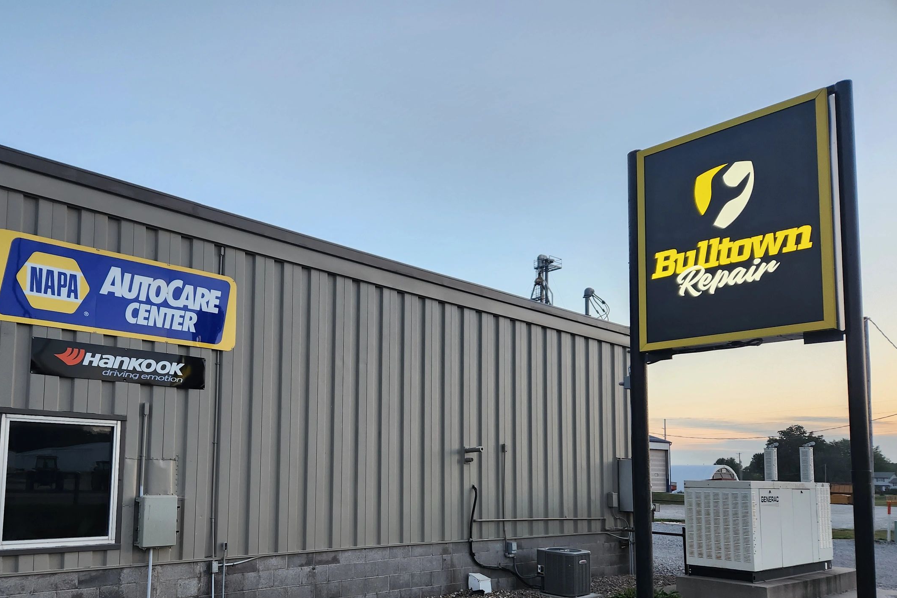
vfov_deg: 44.2
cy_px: 407
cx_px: 356
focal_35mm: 29
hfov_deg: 63.1
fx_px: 723
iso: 125
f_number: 1.8
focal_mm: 5.4
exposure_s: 1/180
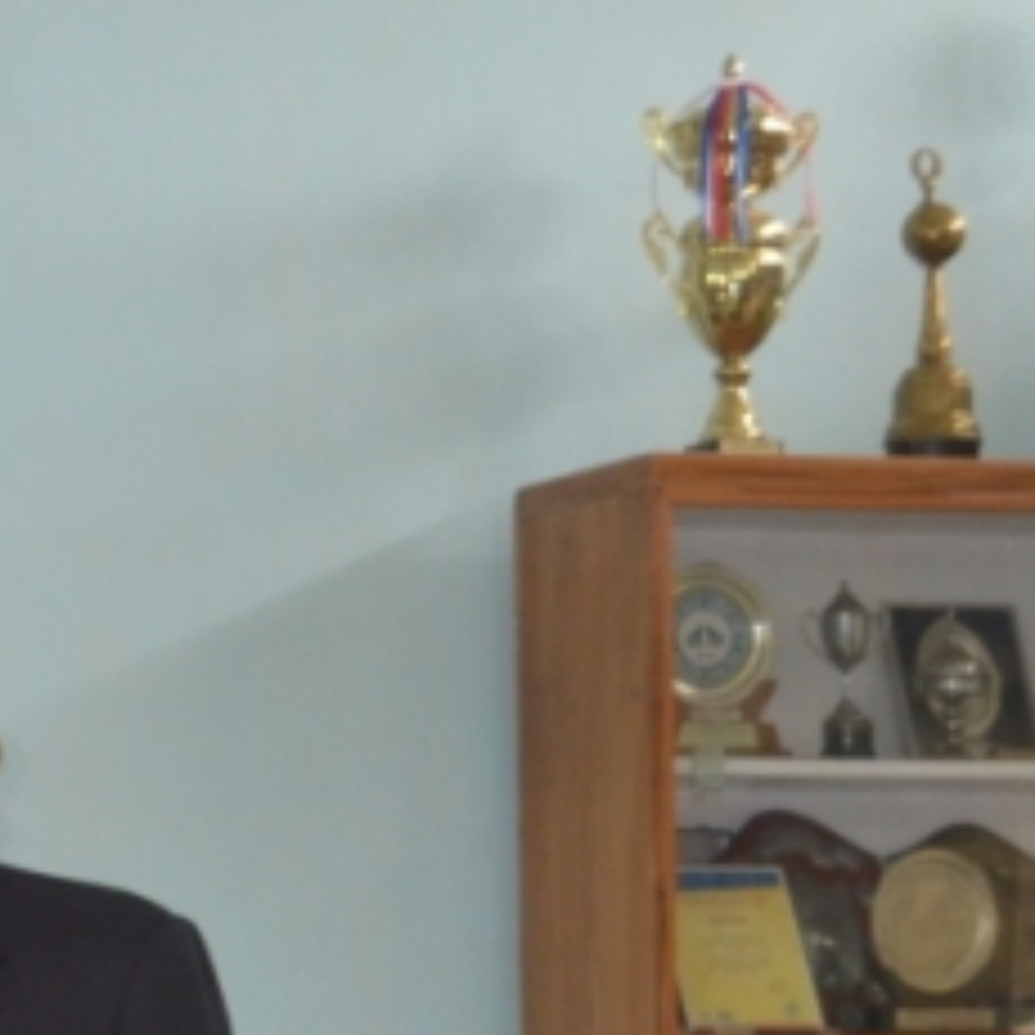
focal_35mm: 136
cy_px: 963
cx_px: -801
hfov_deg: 11.9
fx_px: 4601
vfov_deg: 12.7
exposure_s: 1/60
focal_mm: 24
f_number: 4
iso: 800
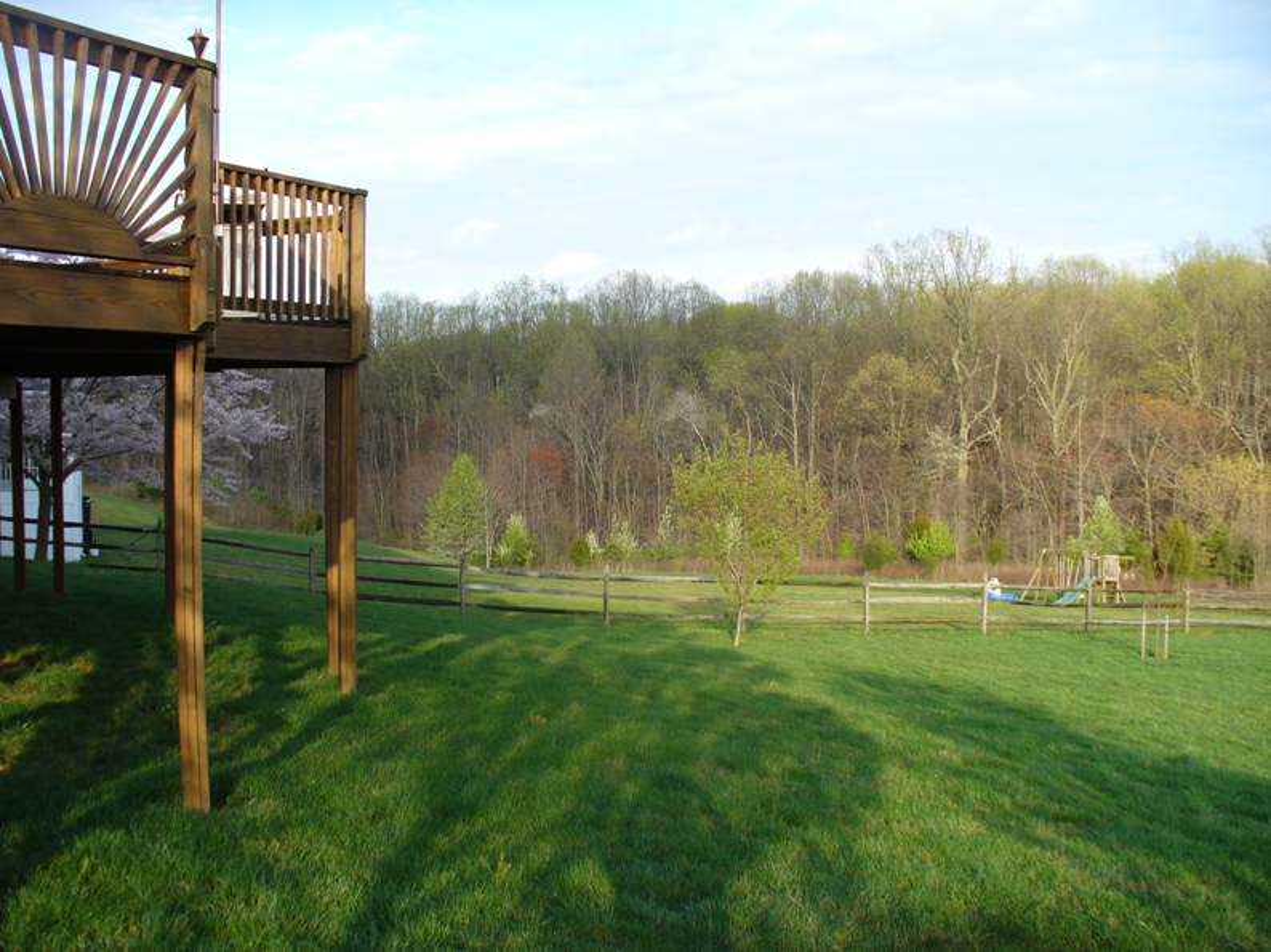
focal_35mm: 37
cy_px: 476
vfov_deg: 38.6
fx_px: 1358
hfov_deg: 50.2
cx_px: 636
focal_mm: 6.1
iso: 80
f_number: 2.8
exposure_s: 1/400
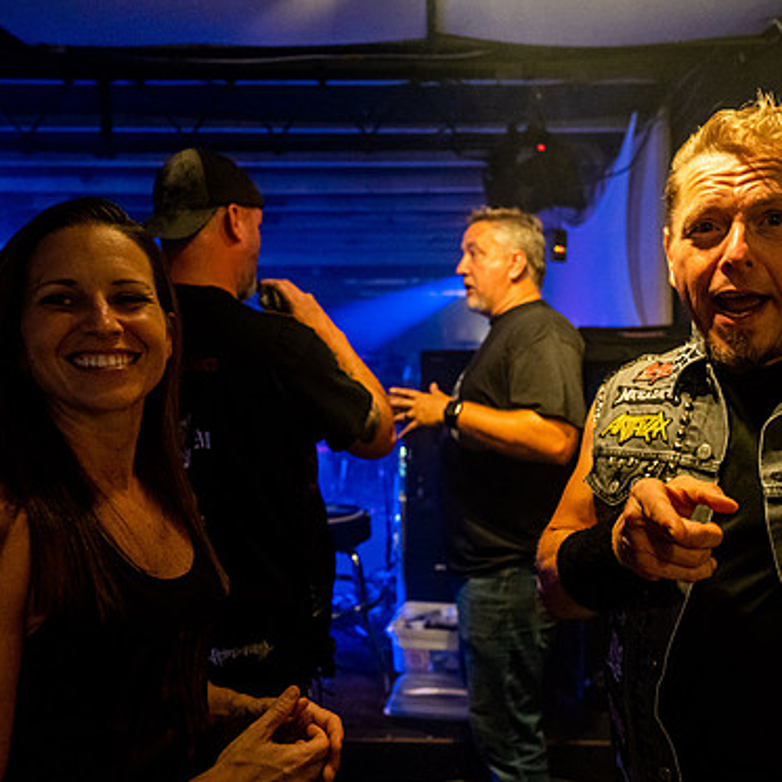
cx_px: 451
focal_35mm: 27
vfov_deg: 59.1
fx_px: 690
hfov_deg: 58.8
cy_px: 385
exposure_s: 1/200
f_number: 2.8
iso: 3200
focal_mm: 20.4
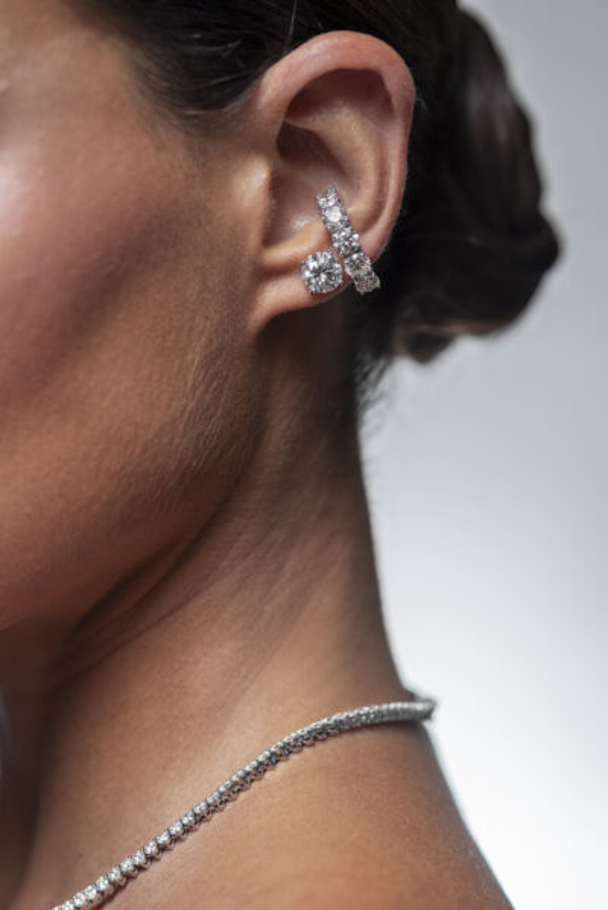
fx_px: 2657
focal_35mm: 105
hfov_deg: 13.1
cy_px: 455
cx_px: 304
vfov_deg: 19.4
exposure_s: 1/125
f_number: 5.6
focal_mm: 105
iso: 200
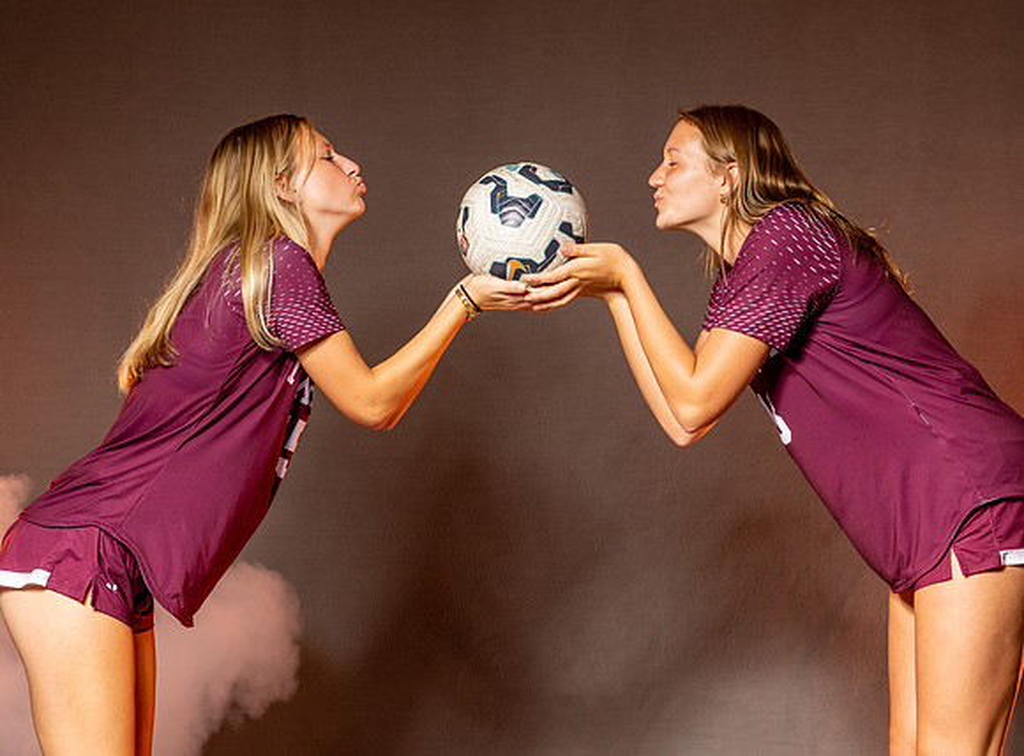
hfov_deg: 22.5
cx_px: 577
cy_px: 306
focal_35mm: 88
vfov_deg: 16.7
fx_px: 2578
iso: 80
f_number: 7.1
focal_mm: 62
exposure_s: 1/200
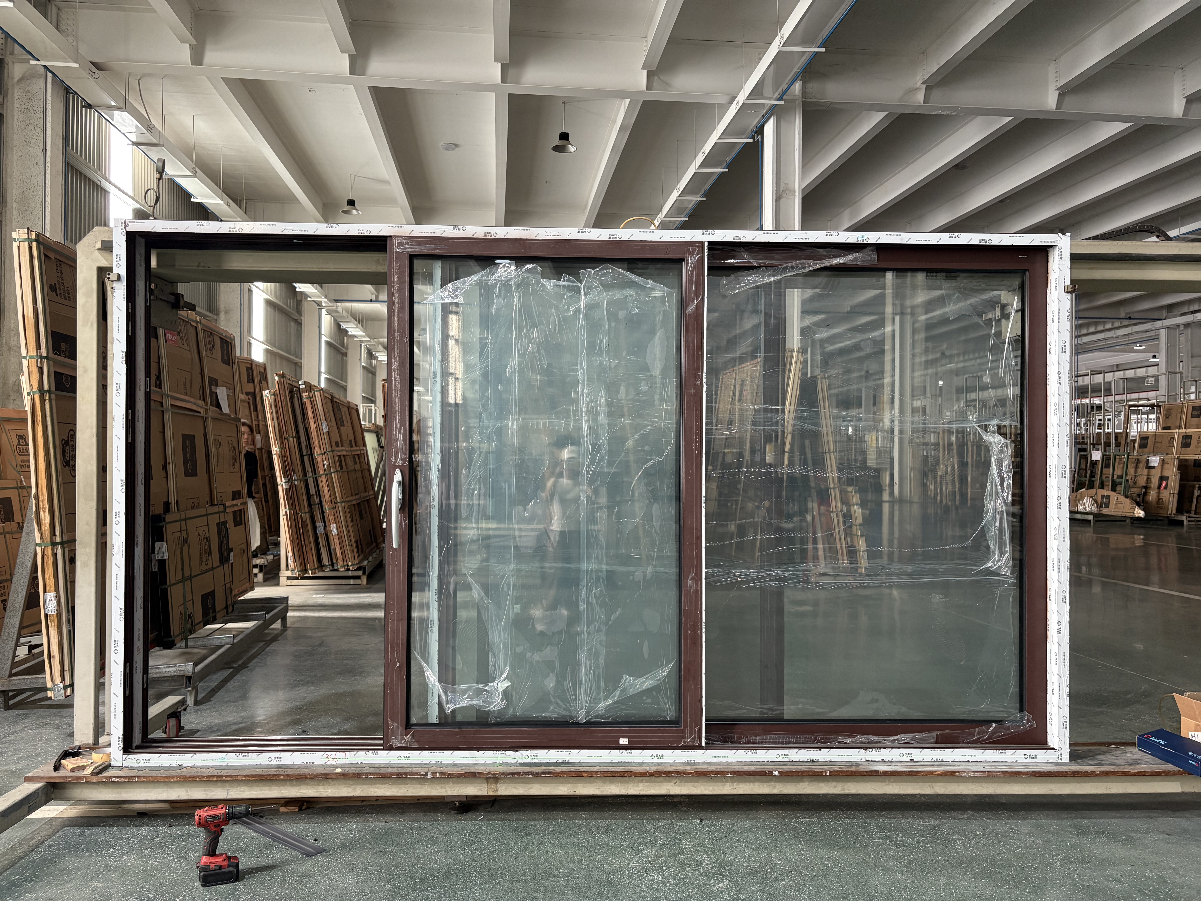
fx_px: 902
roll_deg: +0.2
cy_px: 450
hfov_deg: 67.3
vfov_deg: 53.1
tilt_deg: +0.6
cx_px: 600
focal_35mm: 26
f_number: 1.6
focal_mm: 5.96
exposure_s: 1/50
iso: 200
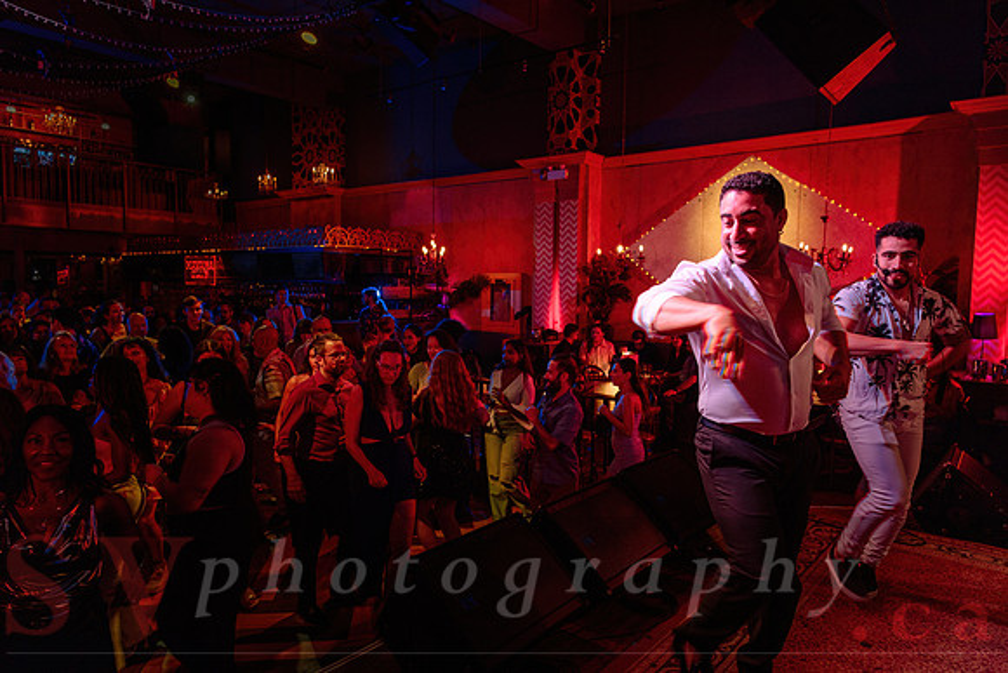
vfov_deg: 53.2
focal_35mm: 24
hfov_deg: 73.7
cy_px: 336
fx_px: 672
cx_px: 504
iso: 800
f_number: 2.8
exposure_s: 1/100
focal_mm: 24
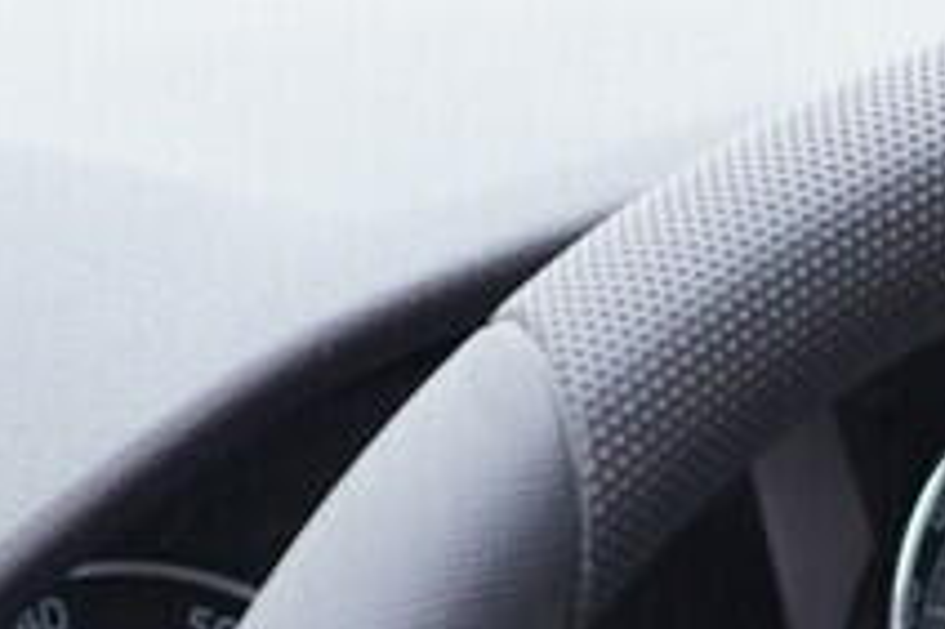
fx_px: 6426
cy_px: 1530
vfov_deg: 5.4
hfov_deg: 8.2
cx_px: 1480
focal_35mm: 245
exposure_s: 1/40
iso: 250
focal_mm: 24
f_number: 2.8
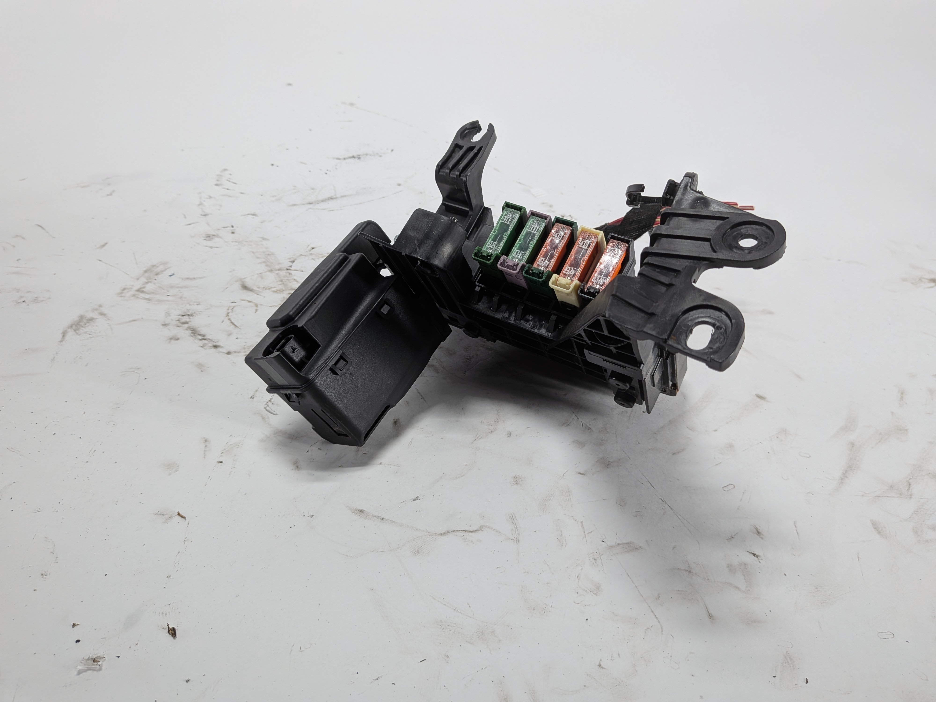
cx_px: 468
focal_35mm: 24
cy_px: 351
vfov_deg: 56.8
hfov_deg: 71.6
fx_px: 649
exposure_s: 1/429
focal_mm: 4.53
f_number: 1.7
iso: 44
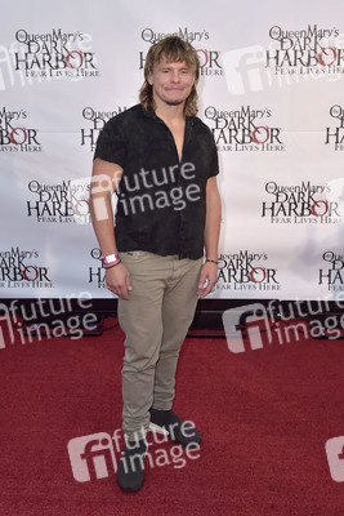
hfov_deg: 38.9
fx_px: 487
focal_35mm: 34
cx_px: 172
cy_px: 258
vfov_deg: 55.8
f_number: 5.6
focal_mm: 34
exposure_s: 1/250
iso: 250
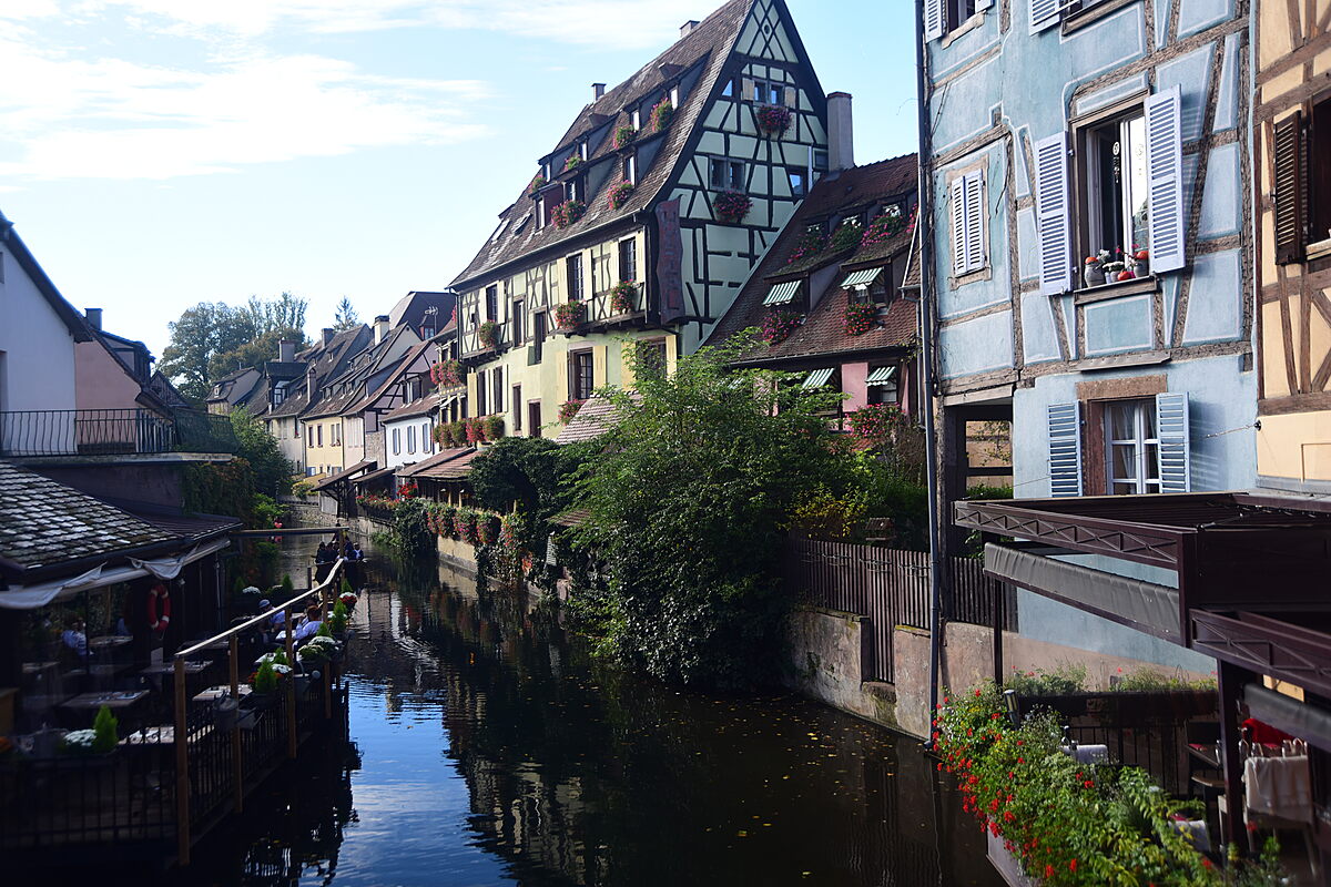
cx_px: 666
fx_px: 1257
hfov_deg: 55.8
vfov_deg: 38.9
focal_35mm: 34
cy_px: 444
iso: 100
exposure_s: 1/100
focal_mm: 34
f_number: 5
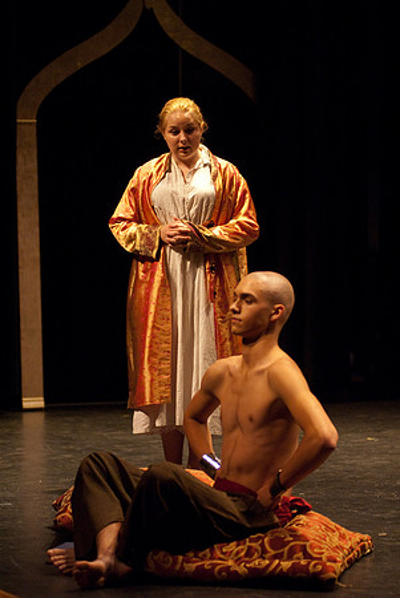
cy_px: 299
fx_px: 1995
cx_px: 200
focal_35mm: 120
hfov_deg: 11.4
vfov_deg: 17.0
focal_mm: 80
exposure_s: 1/160
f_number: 2.8
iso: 1000
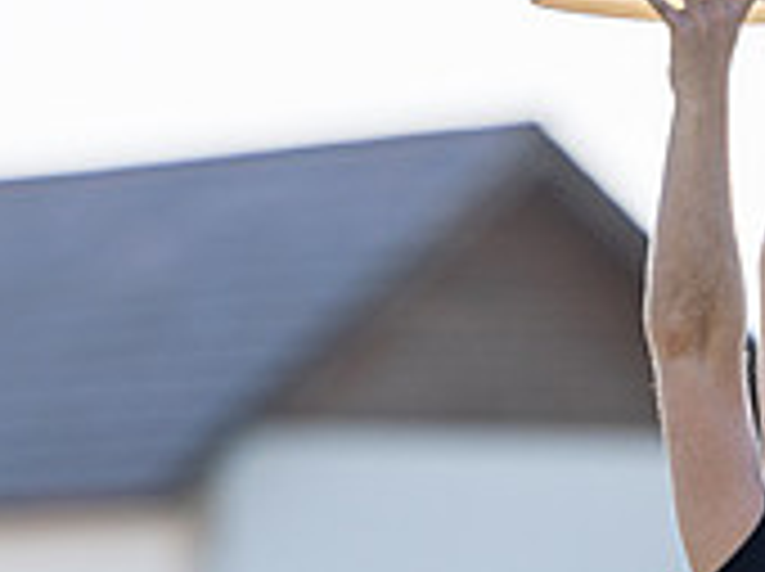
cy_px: 689
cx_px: 919
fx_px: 25511
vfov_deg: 1.3
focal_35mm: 1156
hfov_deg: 1.7
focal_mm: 200
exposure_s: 1/1250
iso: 64
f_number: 3.2
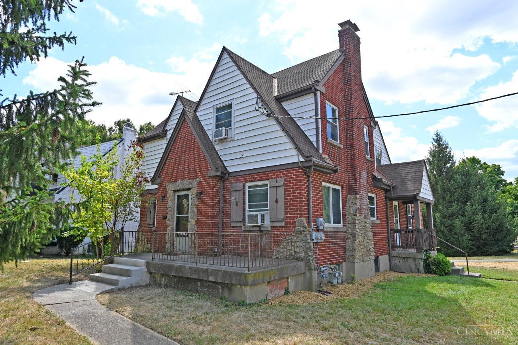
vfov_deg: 57.2
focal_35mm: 22
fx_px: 317
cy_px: 172
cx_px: 259
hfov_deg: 78.6
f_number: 6.3
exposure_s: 1/320
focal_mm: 22
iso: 100
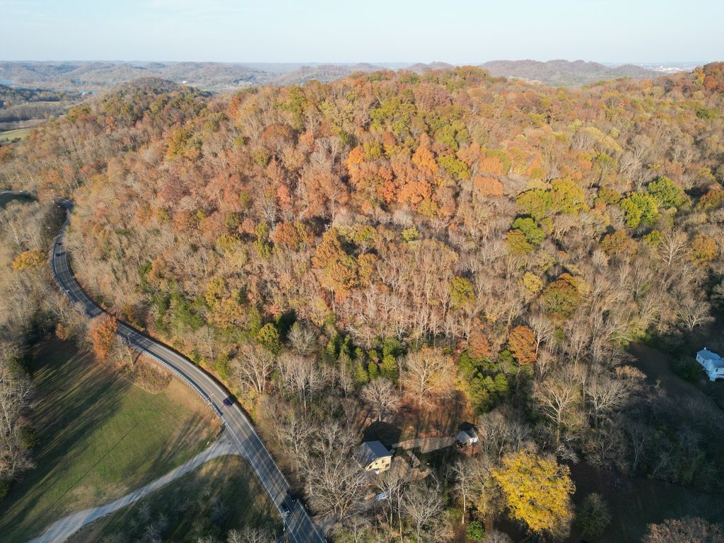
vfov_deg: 56.8
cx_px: 362
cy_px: 272
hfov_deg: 71.6
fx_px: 502
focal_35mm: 24
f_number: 1.7
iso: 200
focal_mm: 6.72
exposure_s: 1/1250
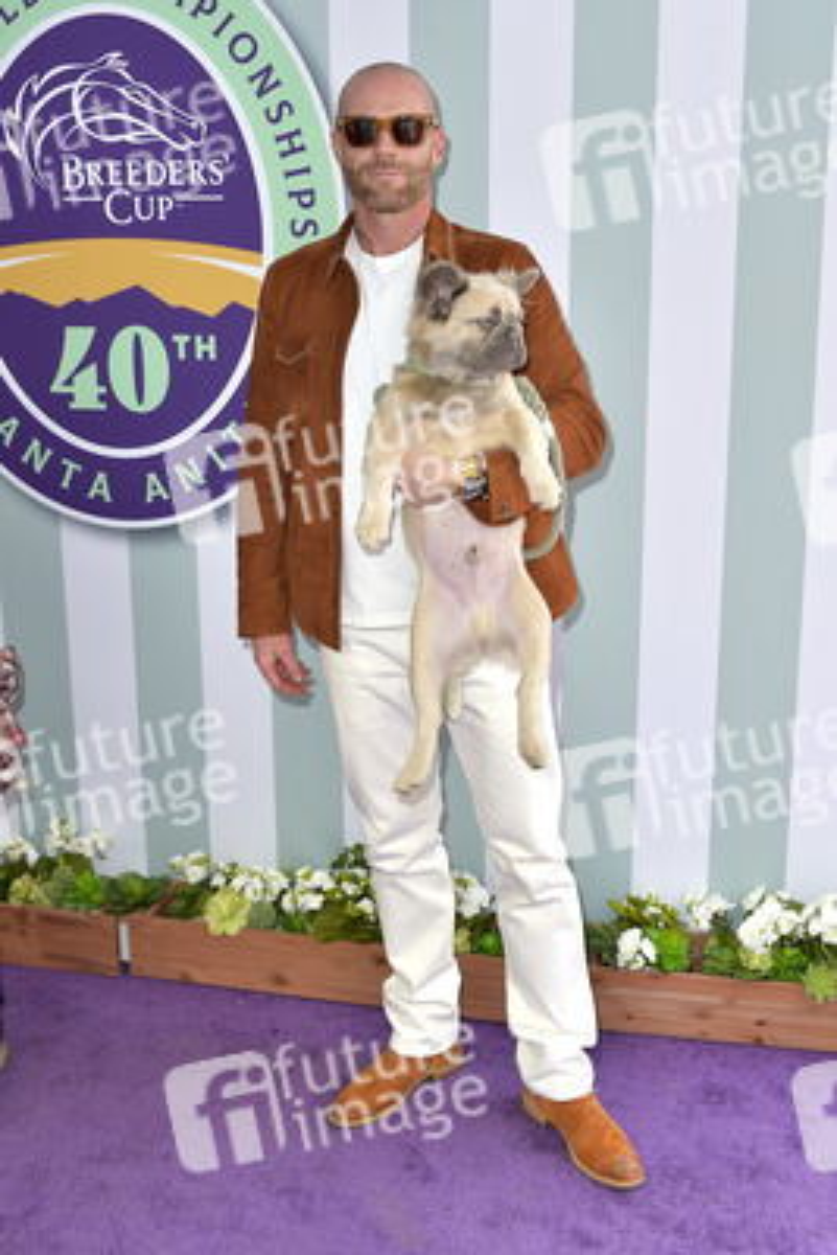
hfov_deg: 38.9
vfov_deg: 55.8
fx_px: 1185
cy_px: 628
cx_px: 418
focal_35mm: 34
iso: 250
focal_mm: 34
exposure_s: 1/250
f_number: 6.3
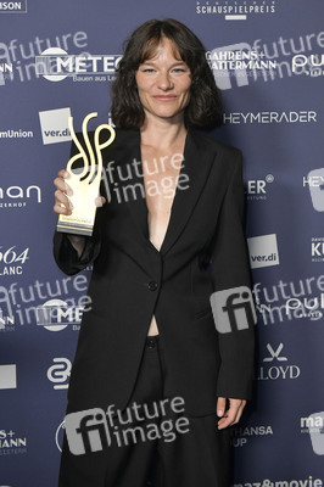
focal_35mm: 44
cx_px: 162
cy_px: 244
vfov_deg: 44.5
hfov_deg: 30.5
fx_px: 595
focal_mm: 44
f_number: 6.3
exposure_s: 1/250
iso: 2000
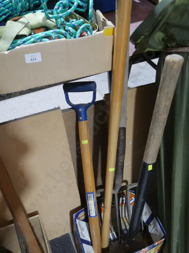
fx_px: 248
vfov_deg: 54.0
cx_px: 94
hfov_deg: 41.8
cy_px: 126
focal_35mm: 34
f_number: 4
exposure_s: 1/60
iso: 1000
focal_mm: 17
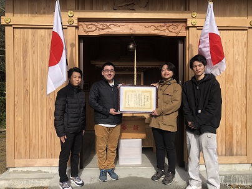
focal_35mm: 28
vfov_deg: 49.7
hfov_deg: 63.4
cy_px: 94
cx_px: 126
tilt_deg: -1.0
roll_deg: +0.6
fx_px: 204
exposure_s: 1/1548
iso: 20
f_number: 1.8
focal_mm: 3.99
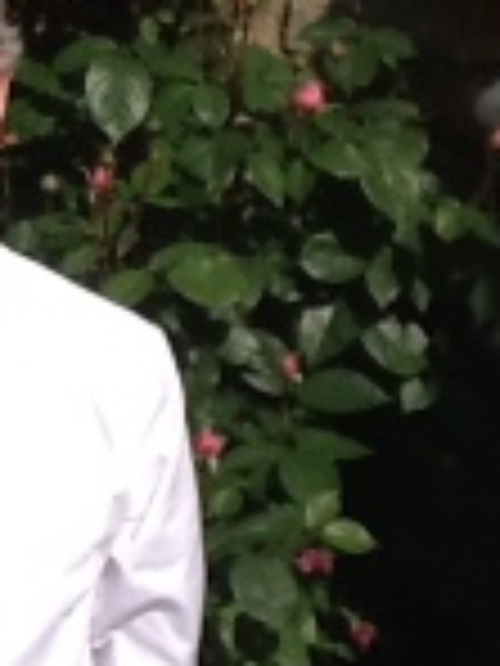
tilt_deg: -6.3
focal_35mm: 143
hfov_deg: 9.7
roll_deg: +1.5
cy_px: 261
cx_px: -477
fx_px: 2754
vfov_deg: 13.8
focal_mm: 2.03
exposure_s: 1/2058
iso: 40
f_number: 2.4
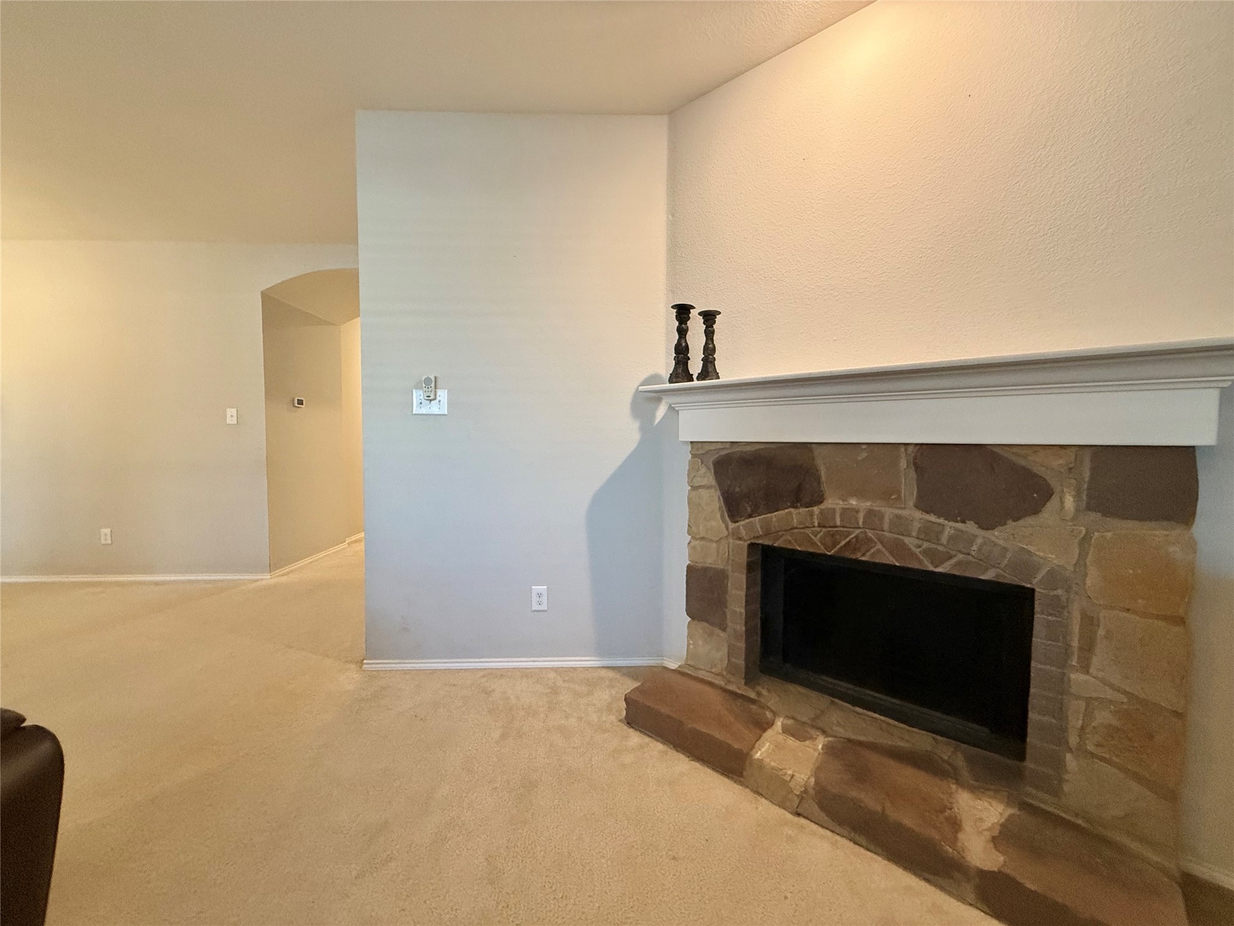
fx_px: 499
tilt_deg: -2.4
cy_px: 463
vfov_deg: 85.7
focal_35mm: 14
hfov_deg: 102.1
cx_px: 617
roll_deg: +0.1
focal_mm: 2.22
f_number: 2.2
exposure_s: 1/60
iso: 500
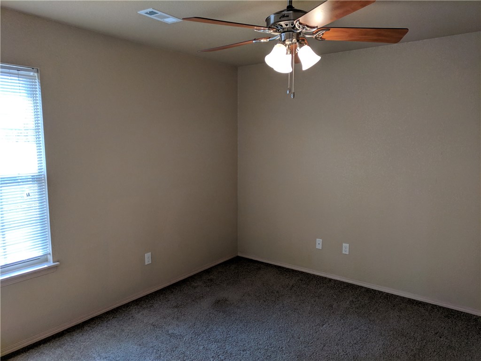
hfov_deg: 67.3
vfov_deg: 53.1
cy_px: 180
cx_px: 240
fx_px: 361
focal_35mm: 26
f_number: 2
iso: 110
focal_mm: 4.67
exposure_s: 1/120
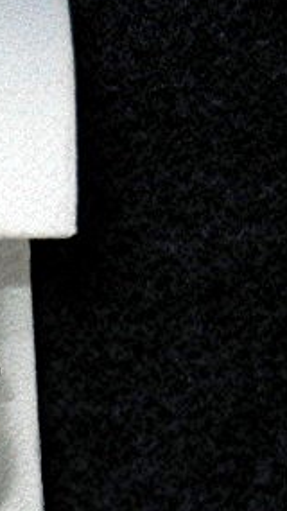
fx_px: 2954
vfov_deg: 9.9
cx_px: -269
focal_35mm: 218
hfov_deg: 5.5
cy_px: 344
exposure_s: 1/30
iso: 348
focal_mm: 16
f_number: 8.8
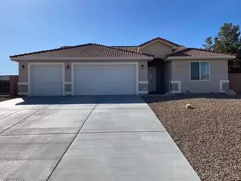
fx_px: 188
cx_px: 122
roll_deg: +0.7
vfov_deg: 51.4
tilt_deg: +0.5
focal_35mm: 27
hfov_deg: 65.3
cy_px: 90
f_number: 1.6
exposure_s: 1/5291
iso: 32
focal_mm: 4.2
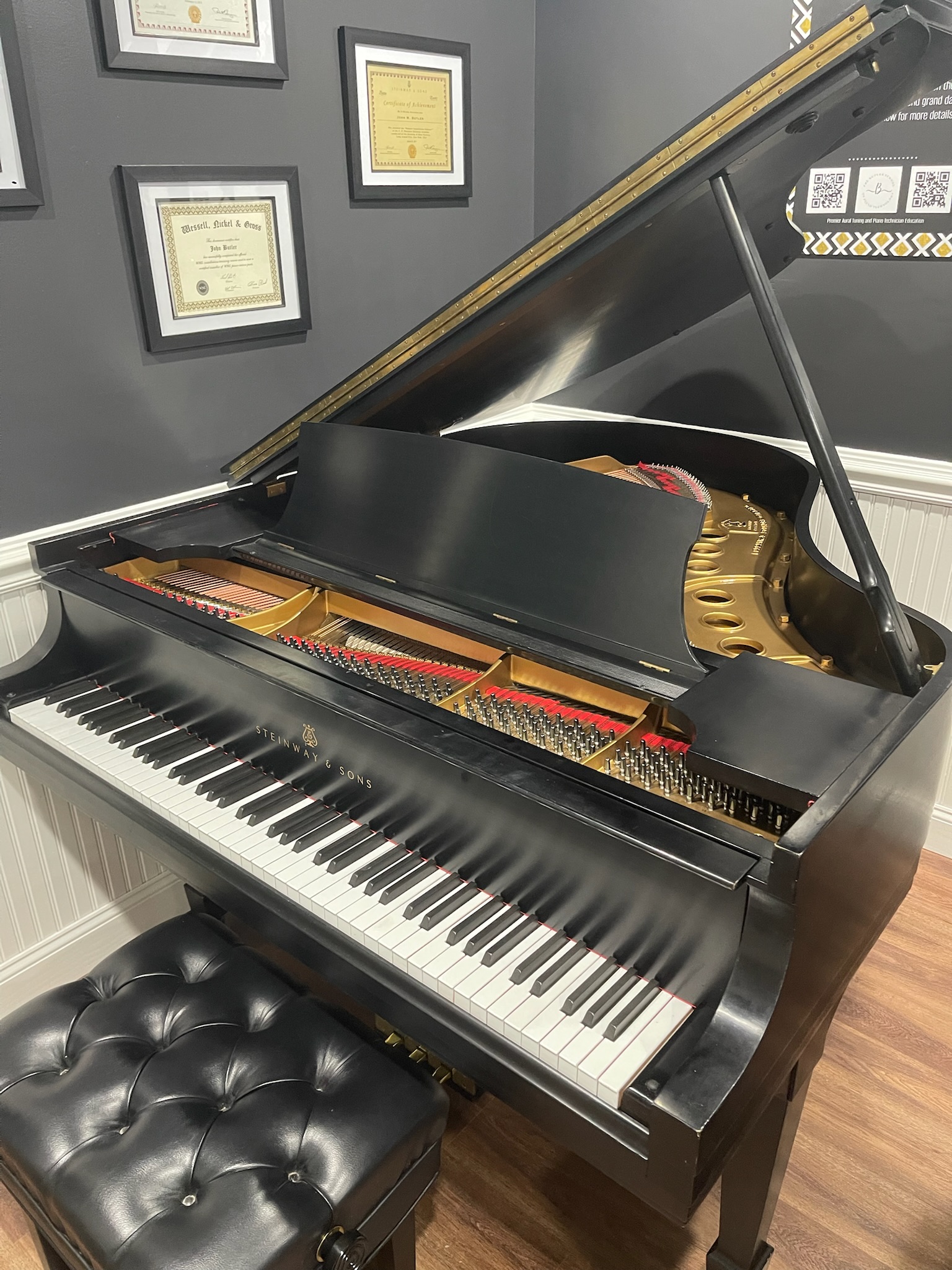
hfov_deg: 54.9
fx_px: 917
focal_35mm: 25
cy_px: 635
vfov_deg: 69.4
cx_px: 476
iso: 400
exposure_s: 1/40
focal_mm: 5.1
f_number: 1.6
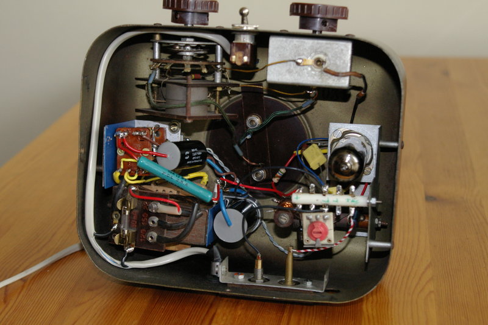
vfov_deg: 18.2
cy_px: 162
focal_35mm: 75
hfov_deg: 27.0
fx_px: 1017
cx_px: 244
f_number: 5.6
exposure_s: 1/60
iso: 800
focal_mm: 50
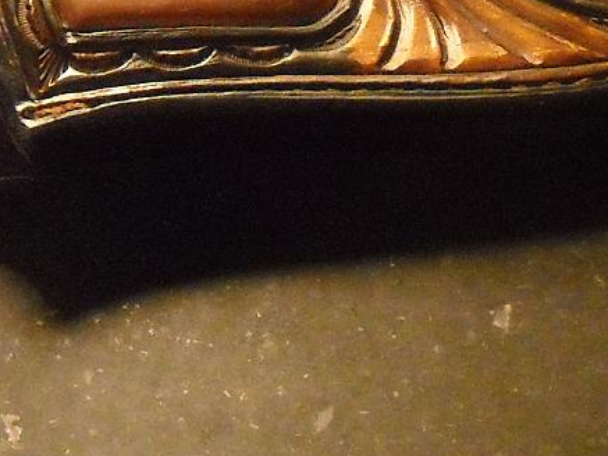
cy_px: 275
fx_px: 1441
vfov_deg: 18.0
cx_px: 359
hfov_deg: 23.8
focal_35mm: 82
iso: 800
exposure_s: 1/38
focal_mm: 5.7
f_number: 2.8
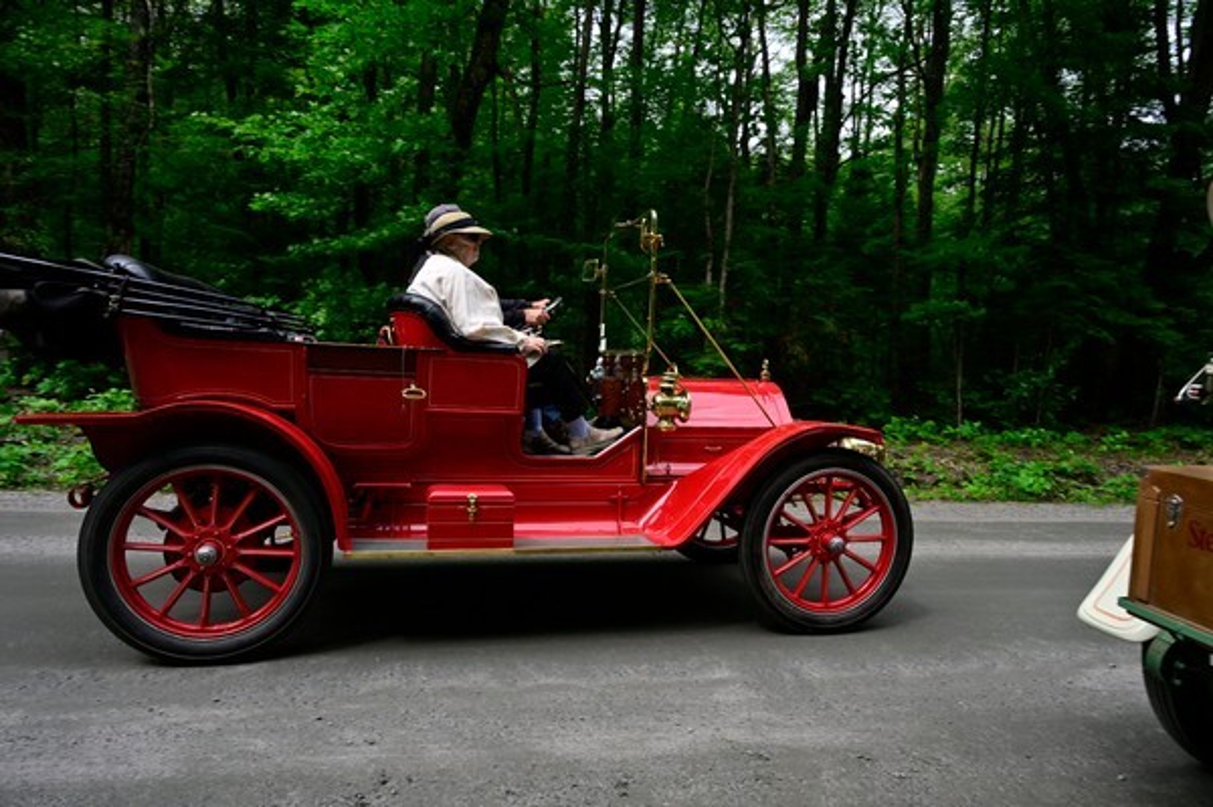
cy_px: 404
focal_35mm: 24
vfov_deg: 53.1
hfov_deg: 73.8
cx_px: 606
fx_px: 808
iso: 1000
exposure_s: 1/500
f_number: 13
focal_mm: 24
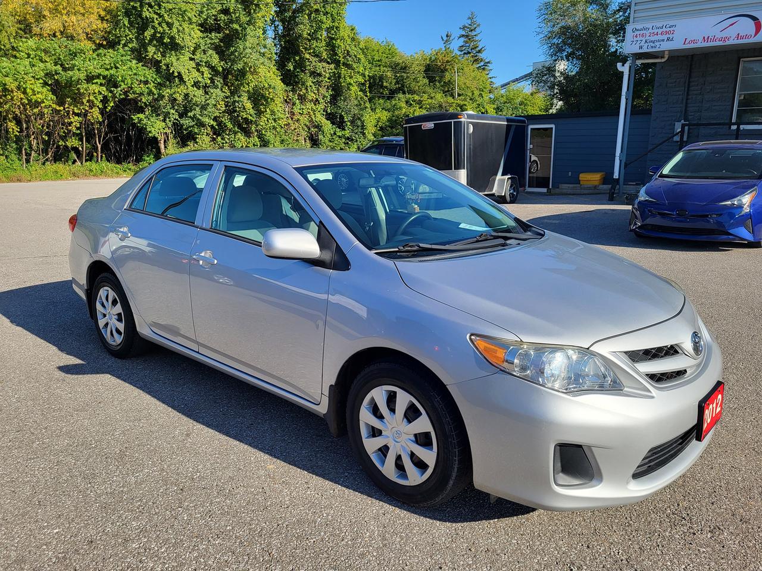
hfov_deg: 67.3
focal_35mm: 26
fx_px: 572
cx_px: 381
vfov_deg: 53.1
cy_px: 286
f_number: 1.8
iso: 40
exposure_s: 1/1521
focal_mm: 5.4
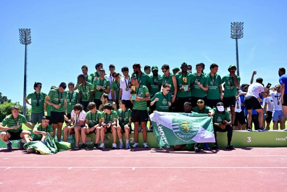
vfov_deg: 38.4
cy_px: 96
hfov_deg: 55.1
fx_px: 275
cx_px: 144
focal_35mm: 34
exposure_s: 1/3200
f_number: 4
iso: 450
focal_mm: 34.5
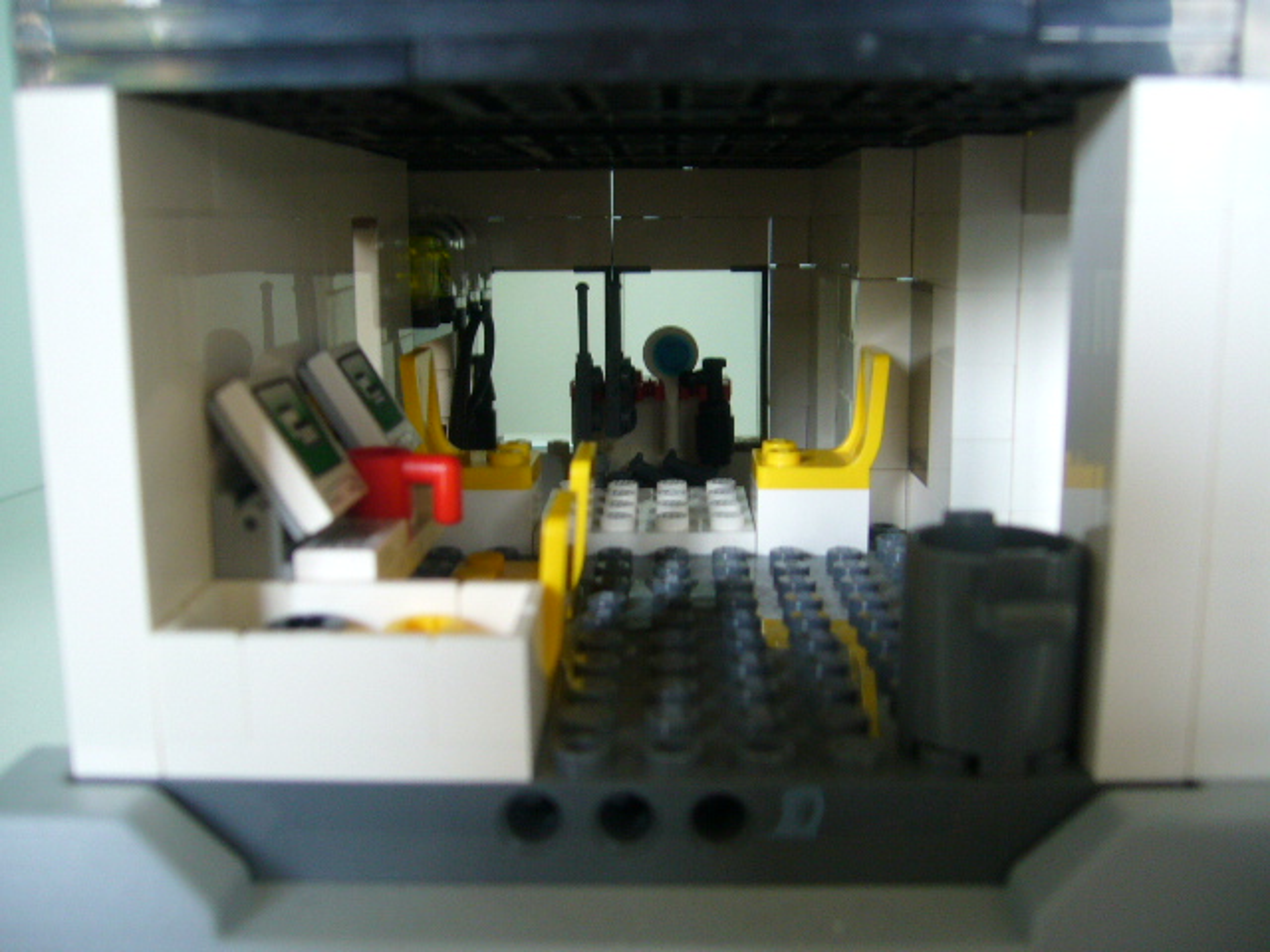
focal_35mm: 35
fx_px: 1284
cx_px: 635
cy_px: 476
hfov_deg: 52.6
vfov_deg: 40.7
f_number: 2.8
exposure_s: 1/13
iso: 100
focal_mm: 5.8
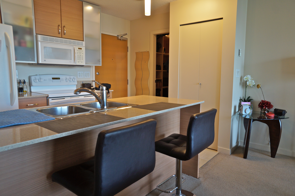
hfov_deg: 73.8
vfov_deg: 53.0
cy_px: 98
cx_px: 148
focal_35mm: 24
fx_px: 196
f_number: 4
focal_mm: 16
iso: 320
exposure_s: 1/60
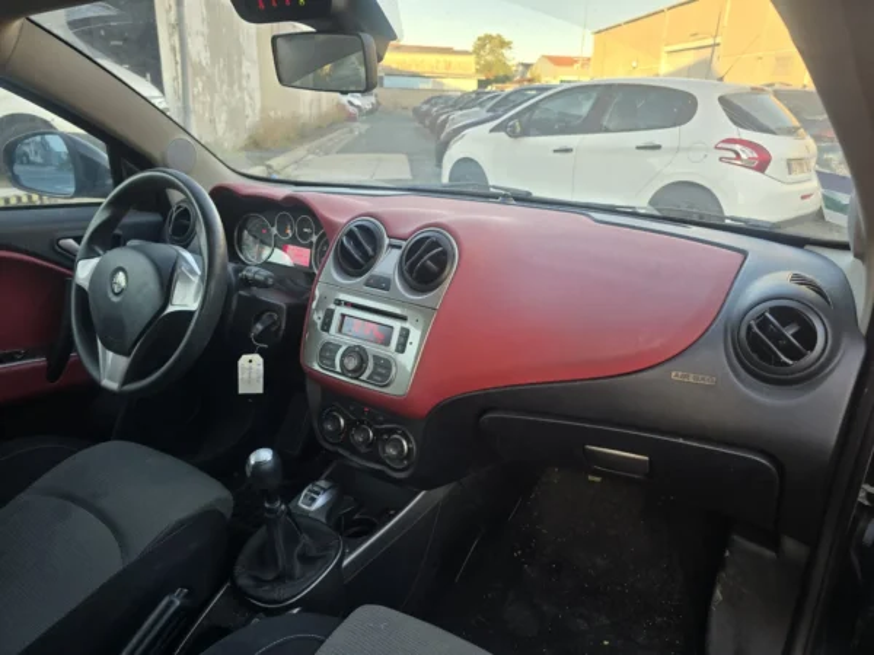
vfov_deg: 58.9
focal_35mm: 23
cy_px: 328
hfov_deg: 73.9
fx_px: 581
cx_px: 437
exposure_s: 1/180
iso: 80
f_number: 1.7
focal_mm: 6.3
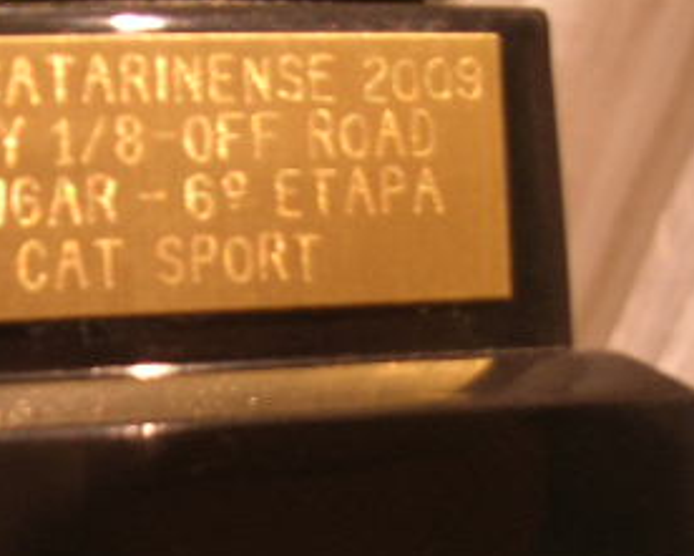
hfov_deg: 24.5
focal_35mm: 77
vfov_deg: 19.8
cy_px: 410
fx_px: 1582
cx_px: 191
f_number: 2.9
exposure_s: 1/4.1
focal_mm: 5.7
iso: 51
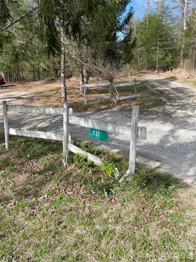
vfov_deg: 67.3
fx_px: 196
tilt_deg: -13.4
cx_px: 98
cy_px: 131
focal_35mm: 26
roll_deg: +1.3
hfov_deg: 53.1
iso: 32
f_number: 1.6
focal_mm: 4.2
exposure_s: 1/1618
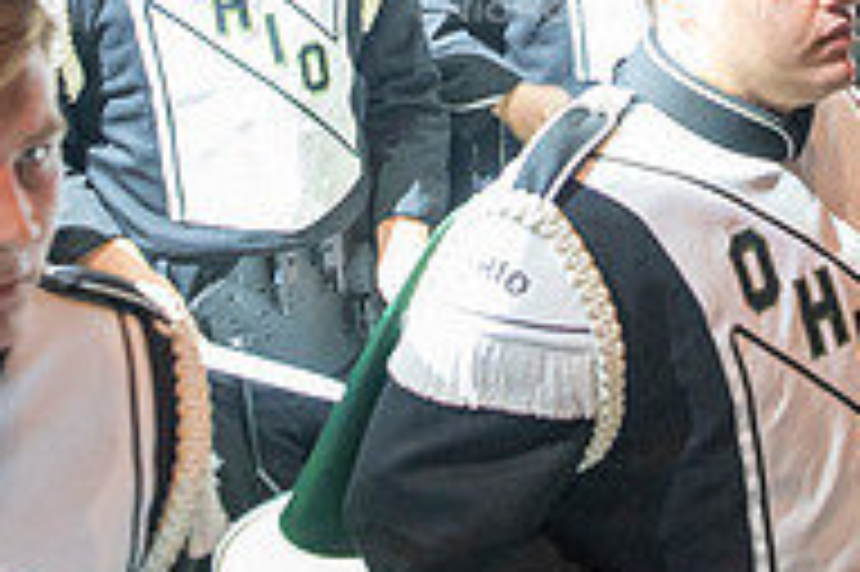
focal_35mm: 73
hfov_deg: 27.5
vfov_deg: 17.4
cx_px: 599
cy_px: -191
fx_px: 1742
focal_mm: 24
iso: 4000
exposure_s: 1/100
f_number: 2.8
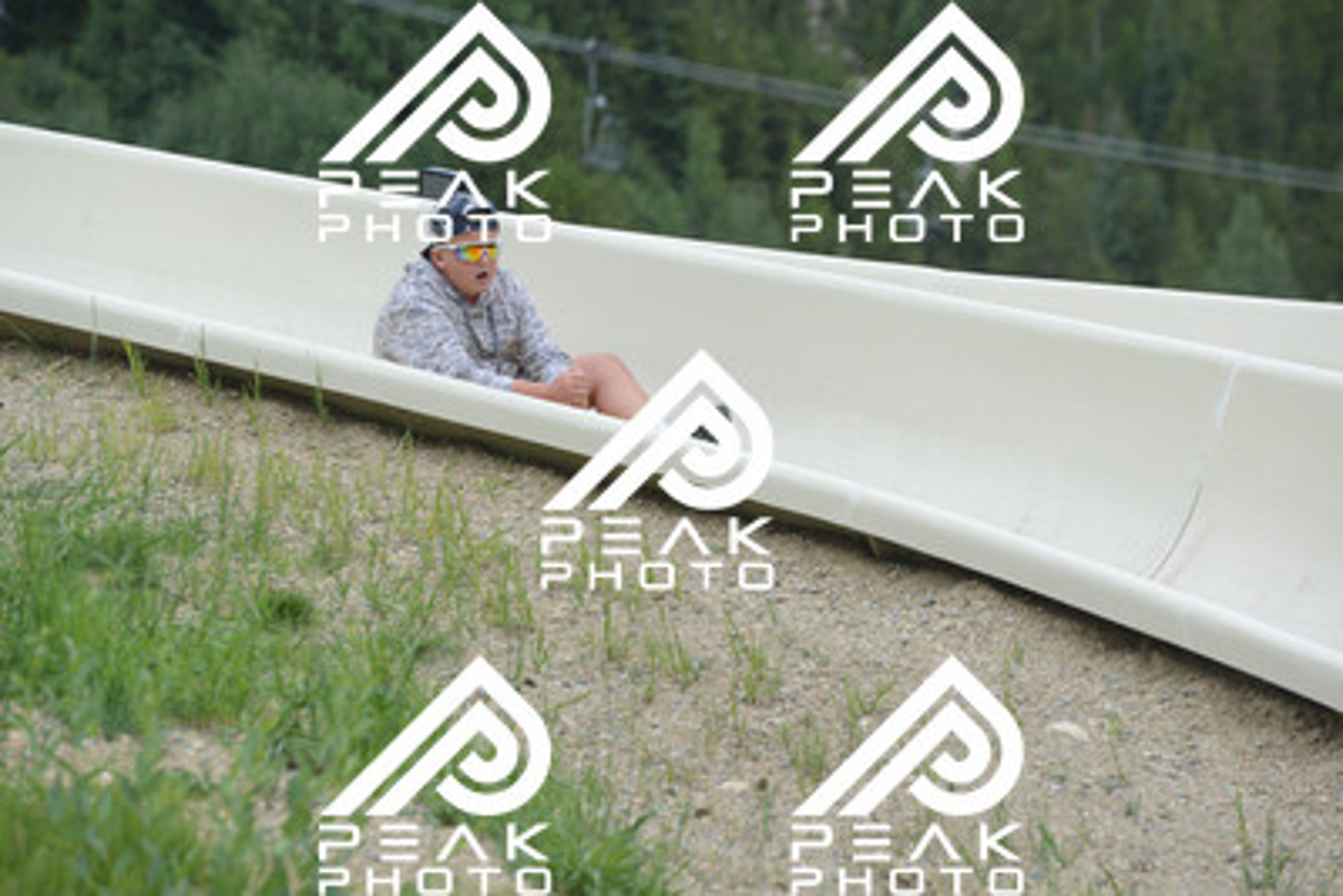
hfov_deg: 10.5
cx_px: 672
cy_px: 448
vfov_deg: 7.0
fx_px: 7277
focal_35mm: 195
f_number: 6.3
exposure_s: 1/640
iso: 400
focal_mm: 195
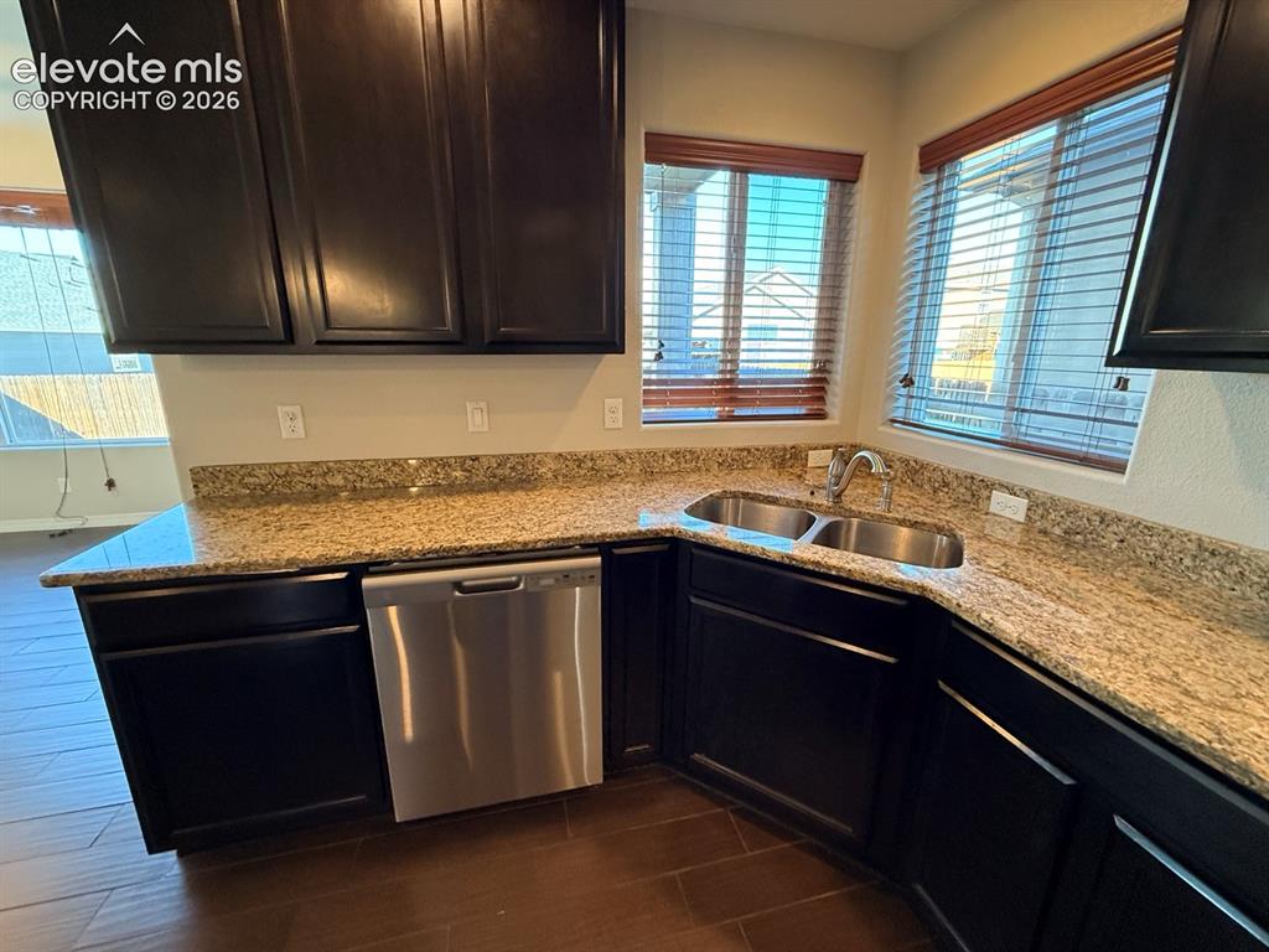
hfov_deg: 102.1
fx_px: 513
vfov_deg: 85.7
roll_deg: -0.1
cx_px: 634
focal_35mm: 14
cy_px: 476
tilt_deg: -13.6
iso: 500
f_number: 2.2
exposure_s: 1/120
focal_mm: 2.22
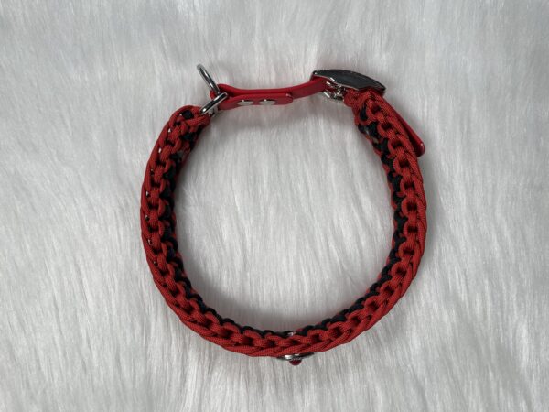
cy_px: 206
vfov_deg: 53.1
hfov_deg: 67.3
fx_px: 412
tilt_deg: -85.8
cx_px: 274
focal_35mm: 26
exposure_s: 1/421
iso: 50
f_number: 1.6
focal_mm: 5.1
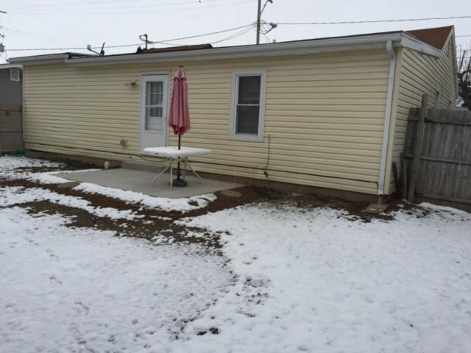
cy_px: 176
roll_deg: -2.9
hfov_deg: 61.7
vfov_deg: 48.2
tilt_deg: -5.3
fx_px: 395
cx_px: 236
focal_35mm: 29
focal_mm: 4.15
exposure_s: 1/1276
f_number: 2.2
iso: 32
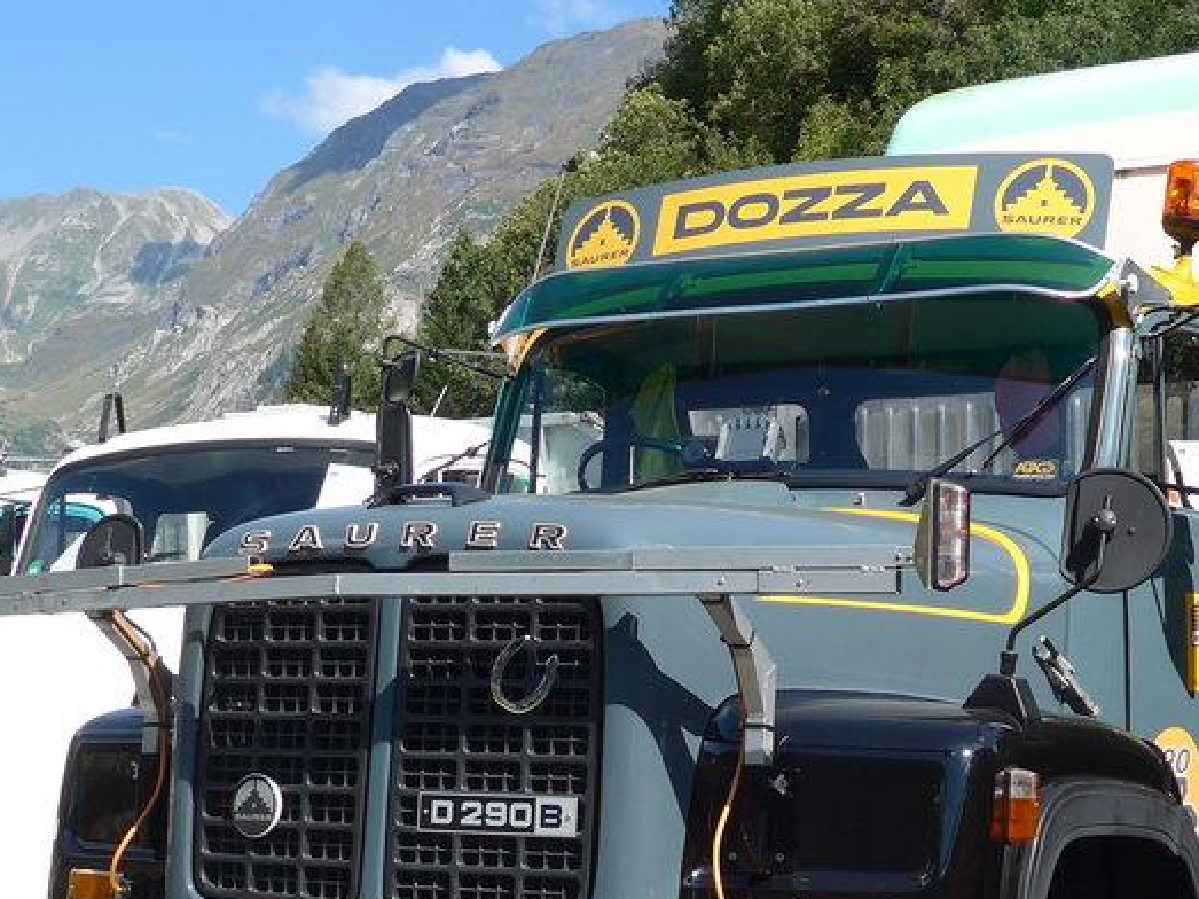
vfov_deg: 18.7
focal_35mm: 78
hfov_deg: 25.0
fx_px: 2701
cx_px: 702
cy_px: 713
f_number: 2.8
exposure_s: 1/1000
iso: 80
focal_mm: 7
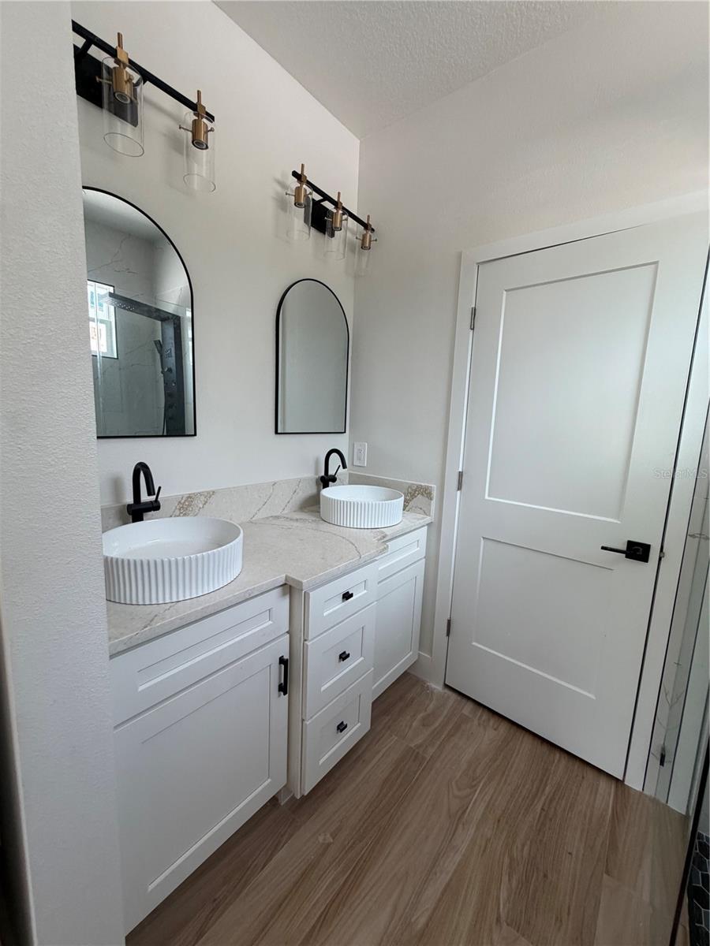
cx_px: 355
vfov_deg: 102.1
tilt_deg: -8.3
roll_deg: -2.1
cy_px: 473
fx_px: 383
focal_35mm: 14
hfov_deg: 85.7
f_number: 2.2
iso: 200
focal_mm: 2.22
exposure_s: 1/121
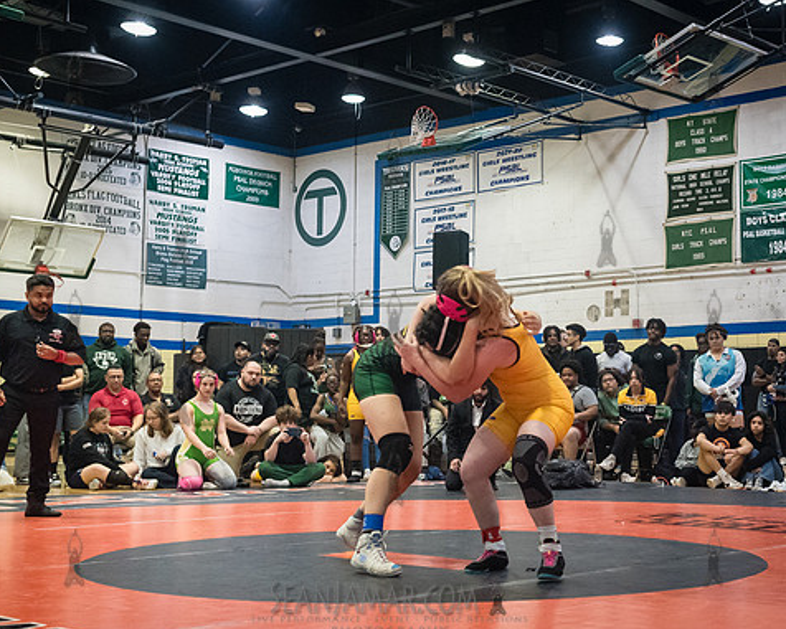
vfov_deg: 28.1
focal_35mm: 54
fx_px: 1256
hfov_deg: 34.2
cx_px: 556
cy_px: 304
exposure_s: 1/400
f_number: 3.5
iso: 6400
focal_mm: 35
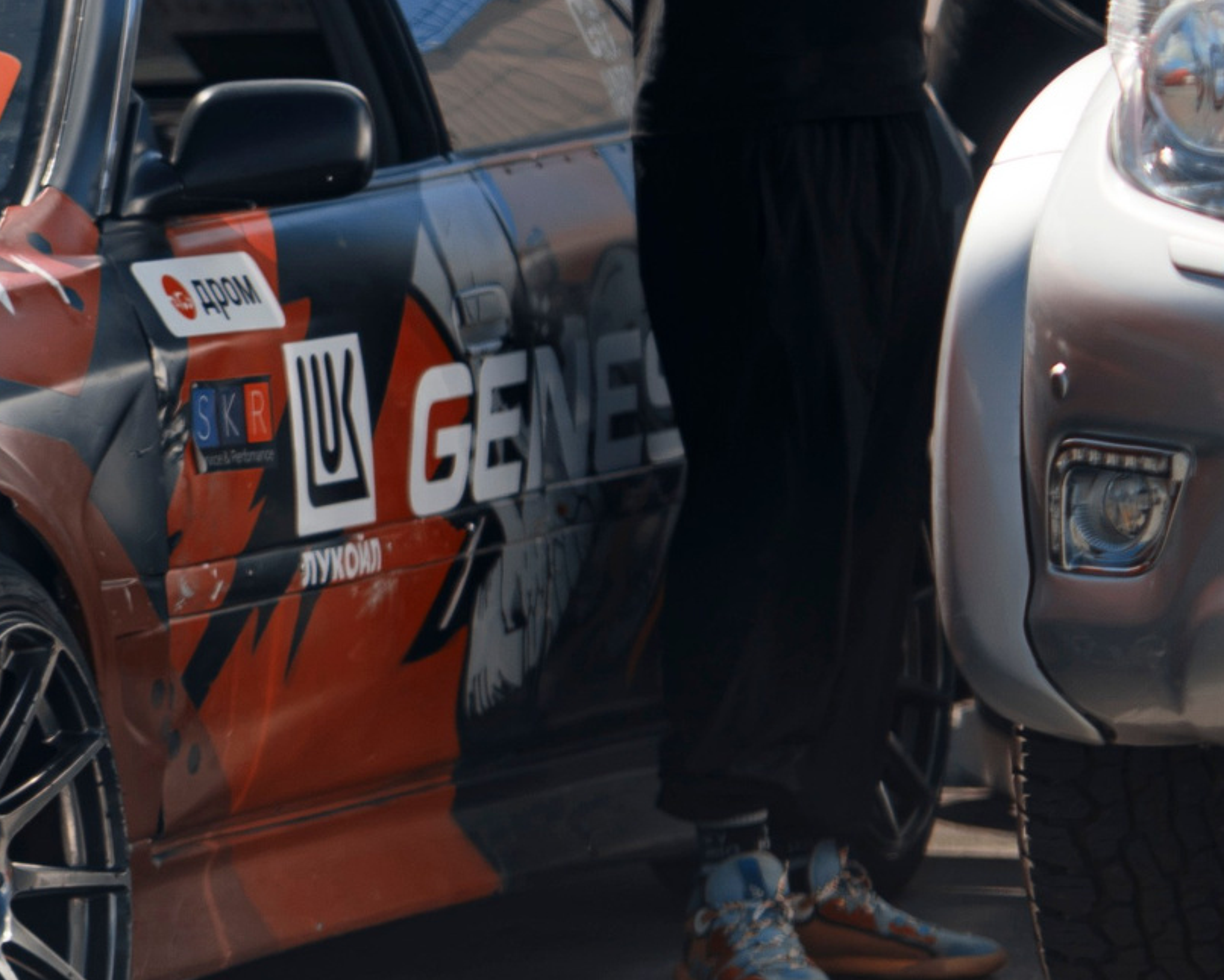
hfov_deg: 7.5
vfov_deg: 6.1
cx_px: -666
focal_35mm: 253
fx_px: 9167
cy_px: 498
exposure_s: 1/125
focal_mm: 85
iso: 200
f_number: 1.8
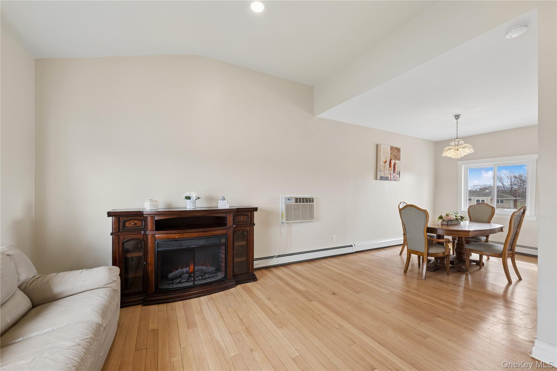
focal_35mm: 14
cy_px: 186
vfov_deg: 81.2
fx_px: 217
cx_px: 278
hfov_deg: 104.3
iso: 250
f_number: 8
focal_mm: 14
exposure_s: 1/100
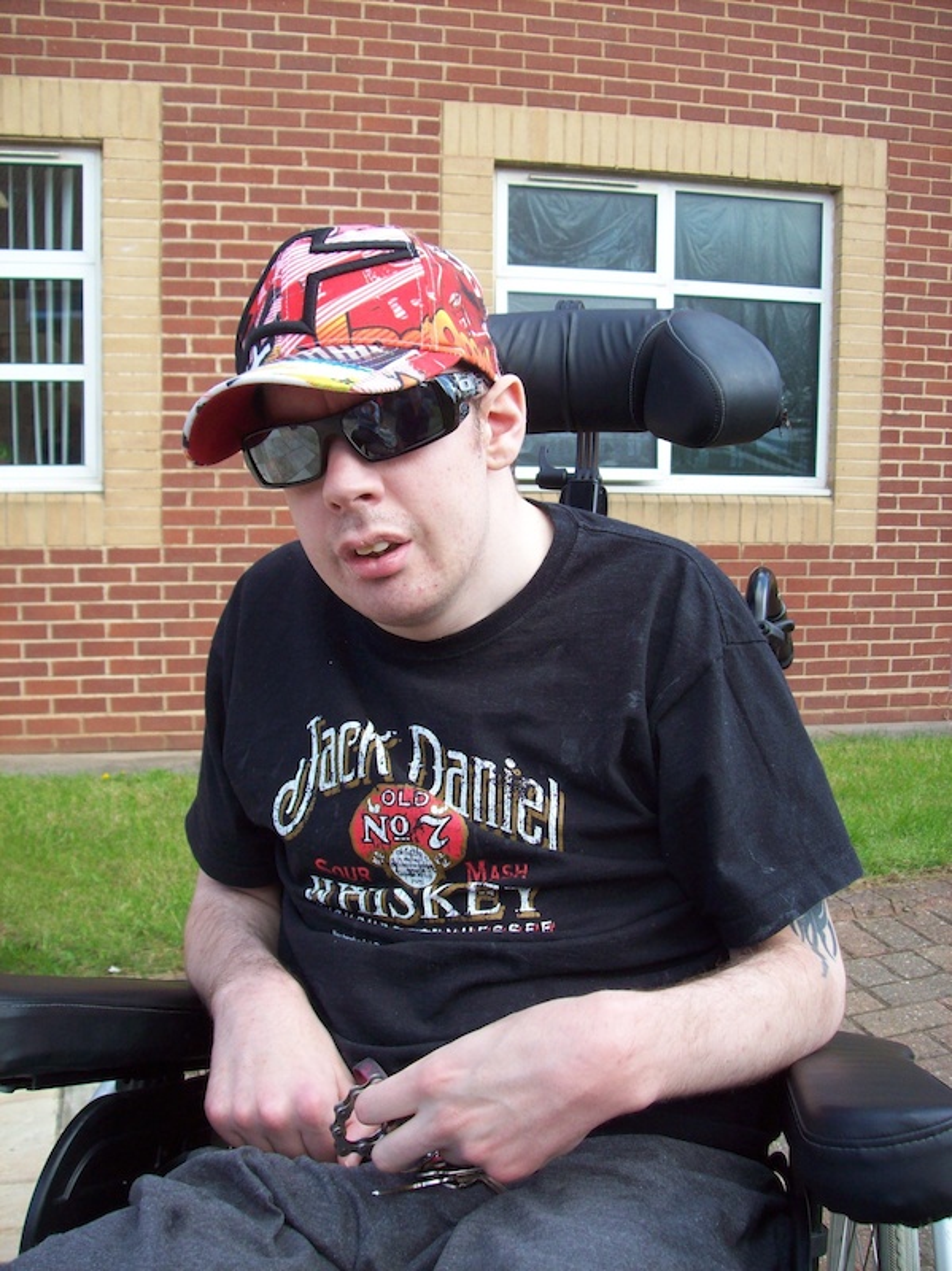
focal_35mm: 36
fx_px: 1321
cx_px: 476
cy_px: 636
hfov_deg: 39.6
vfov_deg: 51.4
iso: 80
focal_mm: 6
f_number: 2.7
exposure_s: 1/197
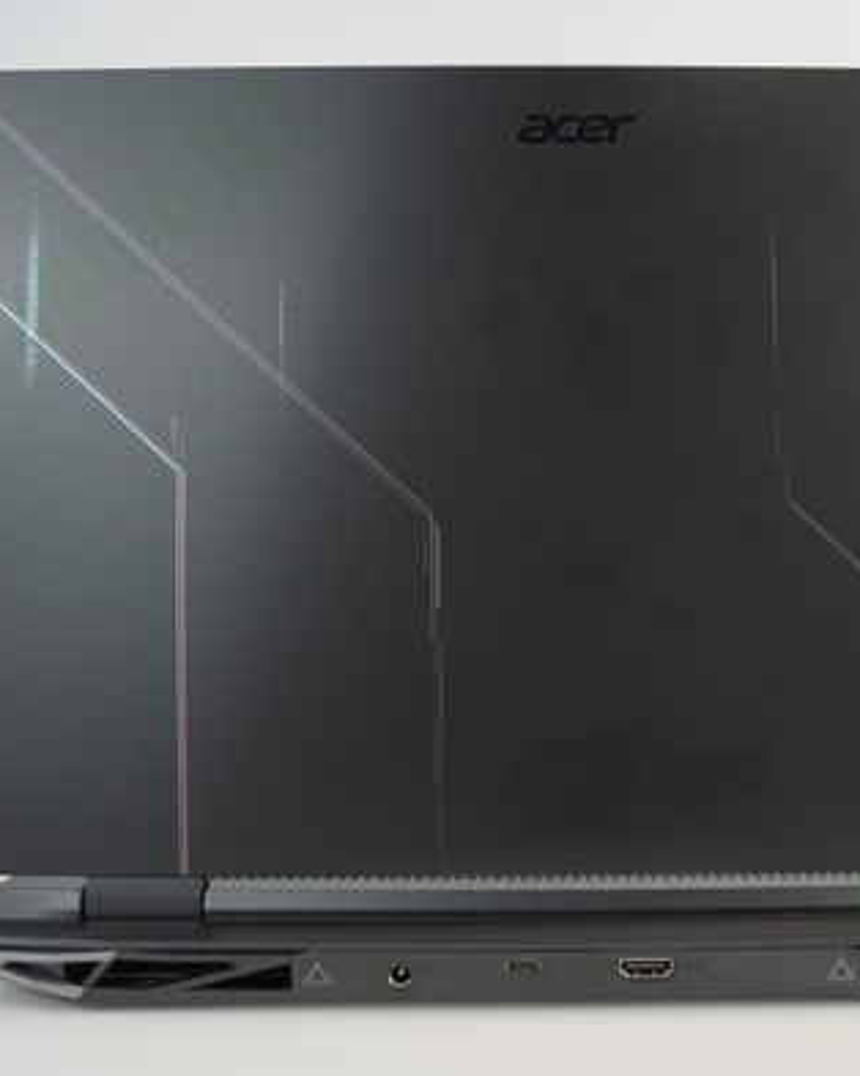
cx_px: 575
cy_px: 542
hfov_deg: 34.5
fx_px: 1369
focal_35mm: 43
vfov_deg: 42.9
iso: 100
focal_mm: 20
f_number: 2.8
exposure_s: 1/100
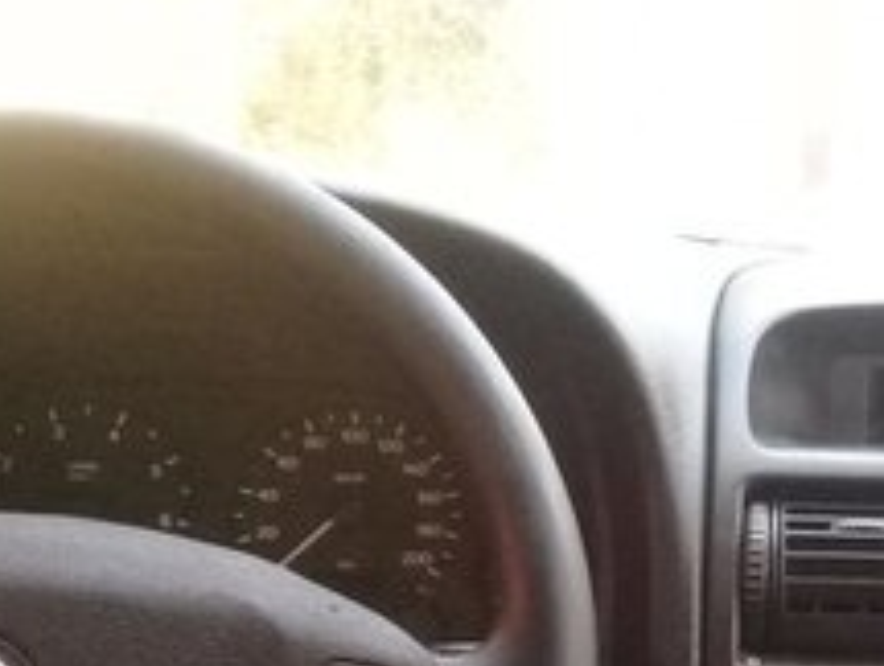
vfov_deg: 14.8
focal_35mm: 95
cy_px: 906
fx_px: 2430
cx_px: 806
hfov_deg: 20.2
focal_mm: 3.3
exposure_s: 1/33
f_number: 2.2
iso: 250
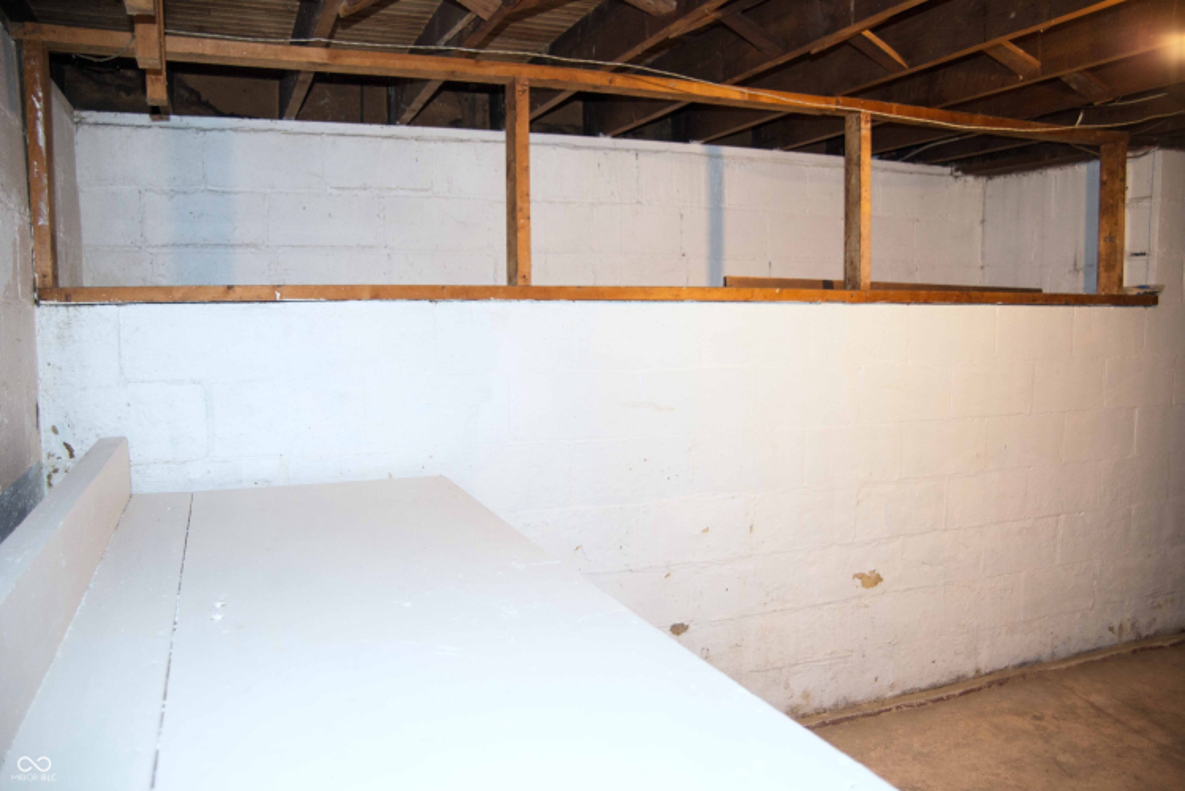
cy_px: 396
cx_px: 592
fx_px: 922
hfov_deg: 65.5
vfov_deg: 46.4
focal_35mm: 28
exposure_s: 1/60
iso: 800
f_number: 3.5
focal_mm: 28
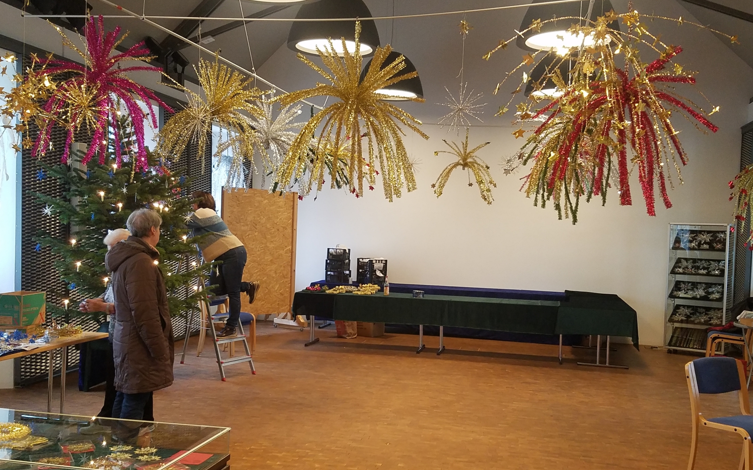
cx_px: 373
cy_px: 228
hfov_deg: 66.5
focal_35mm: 28
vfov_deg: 44.5
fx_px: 575
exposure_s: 1/33
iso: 160
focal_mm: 4.2
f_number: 1.7
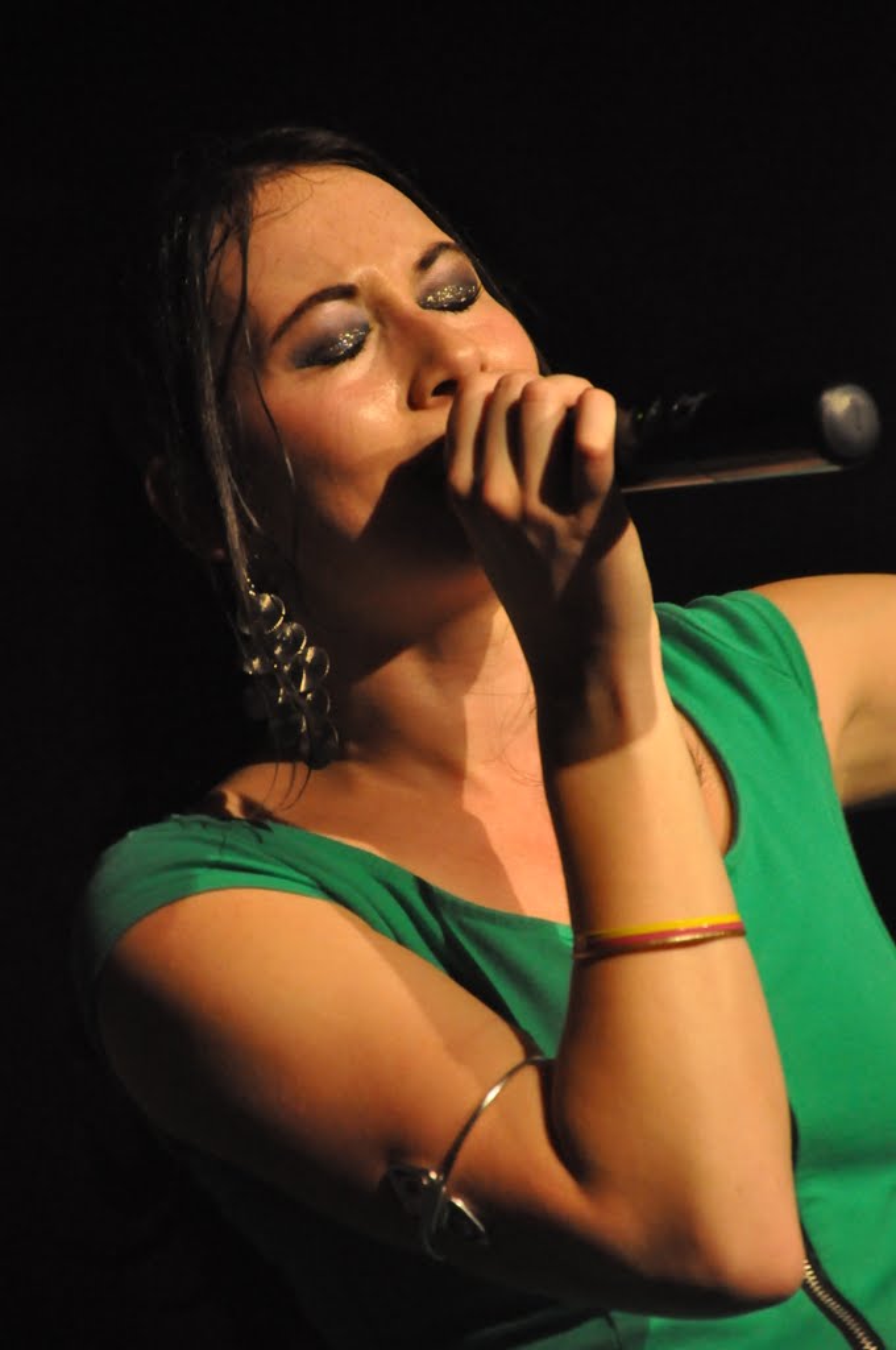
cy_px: 675
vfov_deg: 13.1
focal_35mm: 158
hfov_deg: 8.7
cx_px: 448
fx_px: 5896
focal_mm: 105
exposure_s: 1/100
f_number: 5.6
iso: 3200
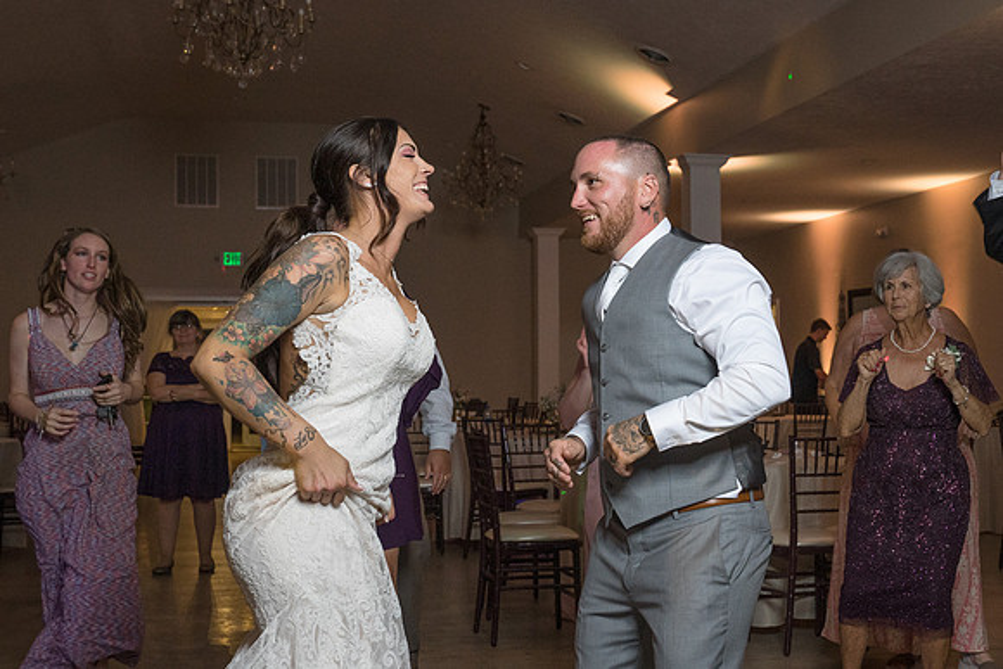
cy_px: 328
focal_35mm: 52
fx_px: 1461
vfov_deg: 25.8
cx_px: 590
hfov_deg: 37.8
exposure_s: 1/200
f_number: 5.6
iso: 2000
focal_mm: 38
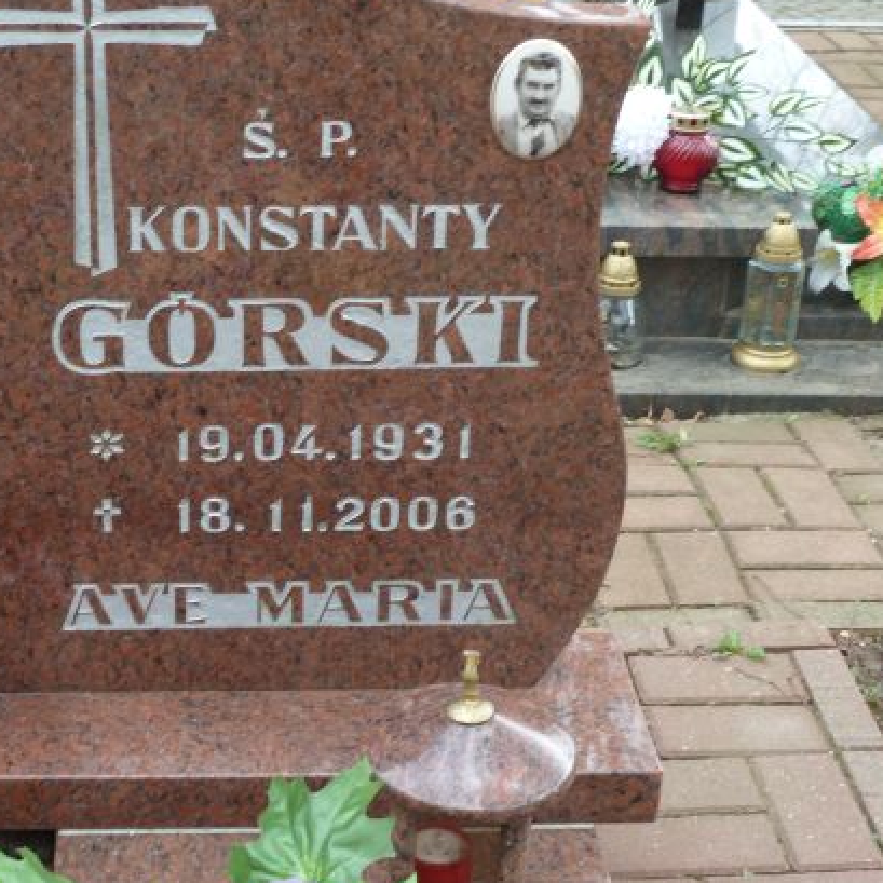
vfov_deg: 24.0
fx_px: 2078
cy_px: 458
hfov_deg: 23.7
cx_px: 214
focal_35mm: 72
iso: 80
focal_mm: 8.5
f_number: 3.8
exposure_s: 1/80
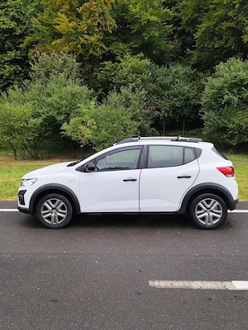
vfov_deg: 63.4
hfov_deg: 49.7
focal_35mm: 28
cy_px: 165
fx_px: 267
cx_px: 124
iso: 100
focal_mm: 6.19
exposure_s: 1/100
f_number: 1.65
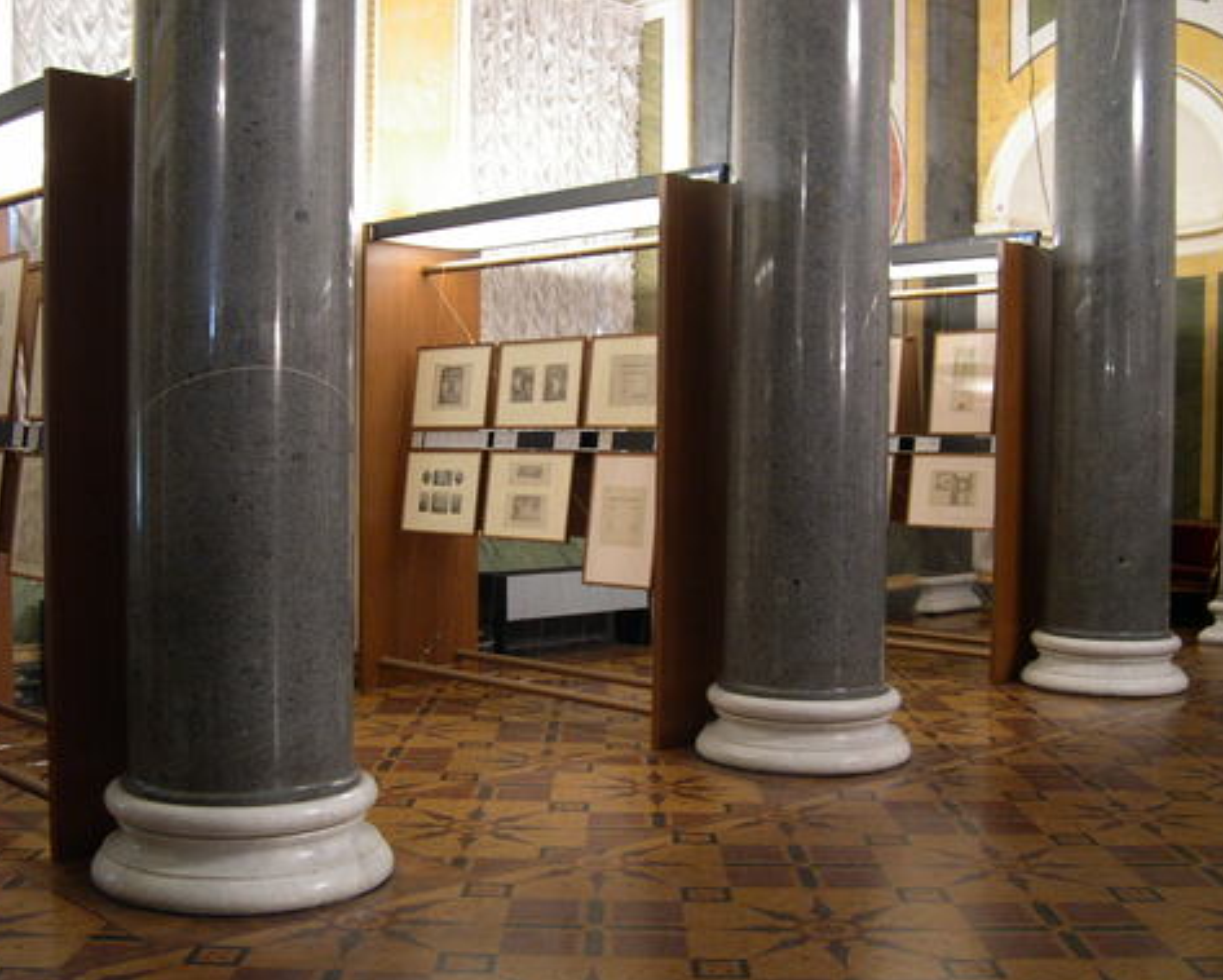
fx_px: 1449
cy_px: 493
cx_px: 579
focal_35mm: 40
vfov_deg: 37.4
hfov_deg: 45.8
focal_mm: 8
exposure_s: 1/4
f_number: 2.8
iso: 248
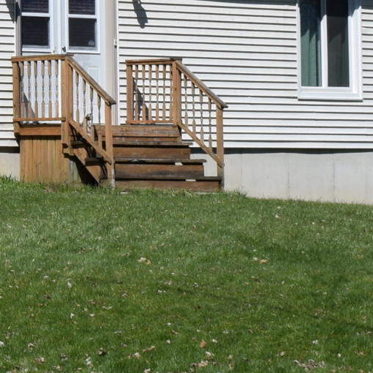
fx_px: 2652
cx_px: -365
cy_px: -34
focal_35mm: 218
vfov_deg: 8.0
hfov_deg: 7.7
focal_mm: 29
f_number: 11
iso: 200
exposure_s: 1/500
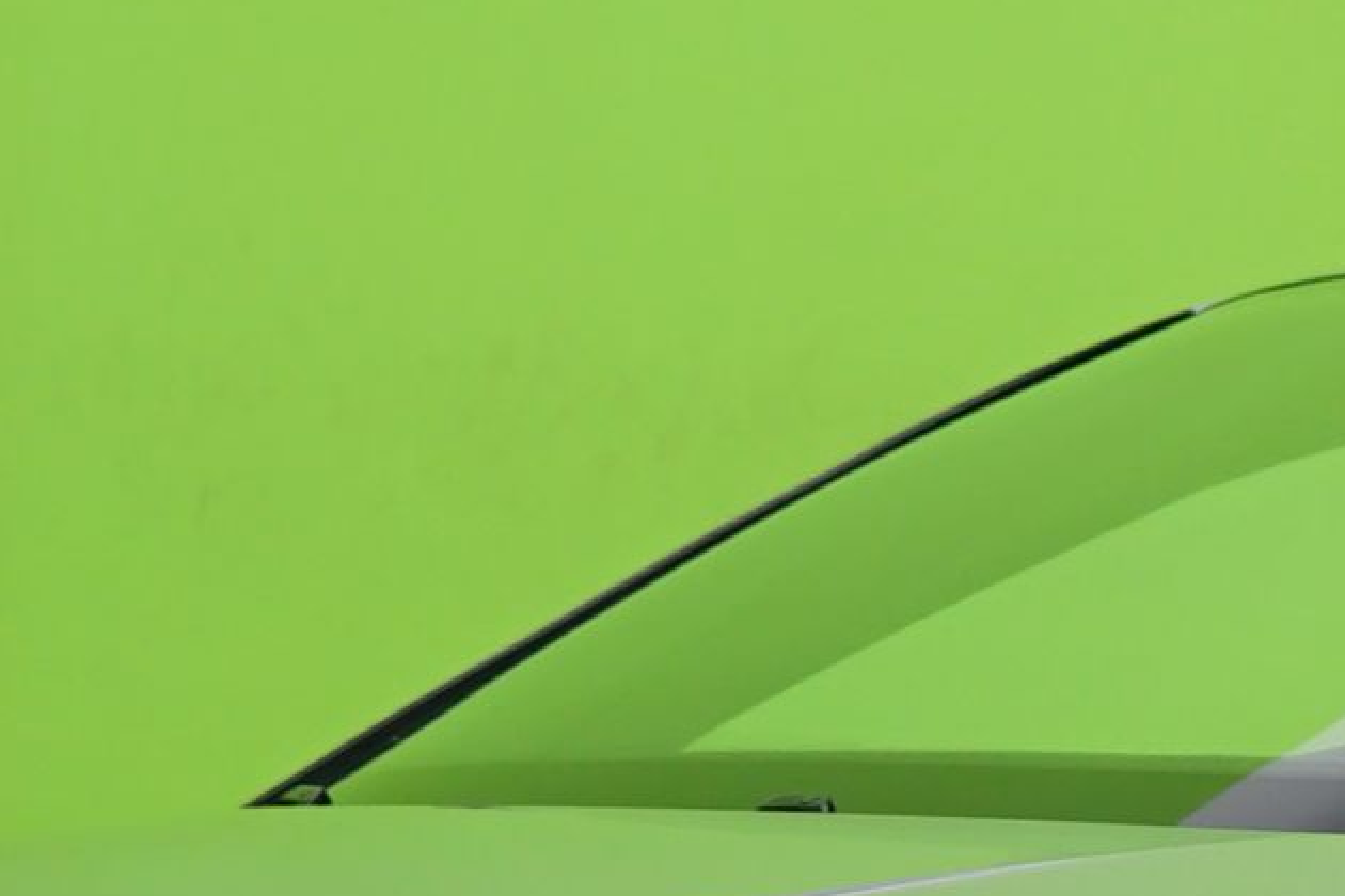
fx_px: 11207
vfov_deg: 4.6
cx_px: 1862
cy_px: 809
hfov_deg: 6.8
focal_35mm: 300
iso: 400
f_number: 4.5
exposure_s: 1/10
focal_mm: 48
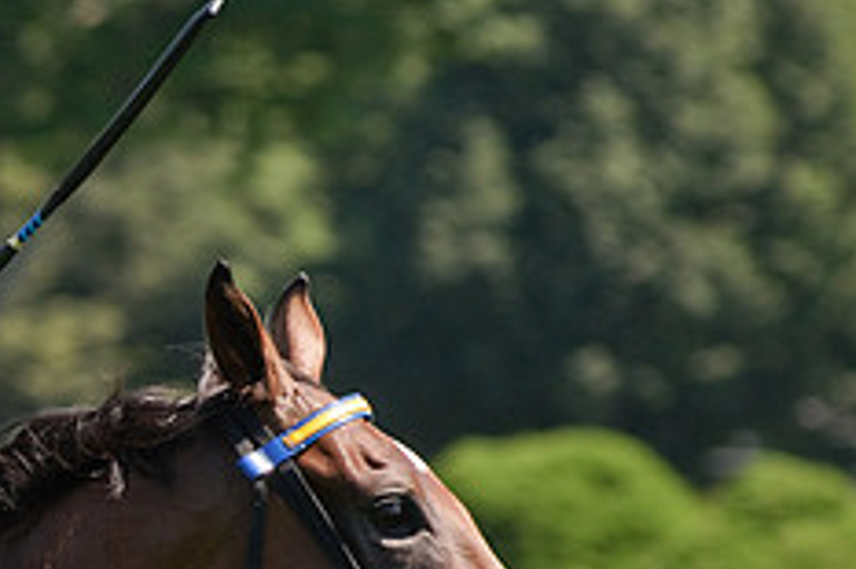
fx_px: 17725
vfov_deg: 1.8
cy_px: 512
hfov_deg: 2.8
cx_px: 22
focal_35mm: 746
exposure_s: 1/1000
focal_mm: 200
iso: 500
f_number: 5.6
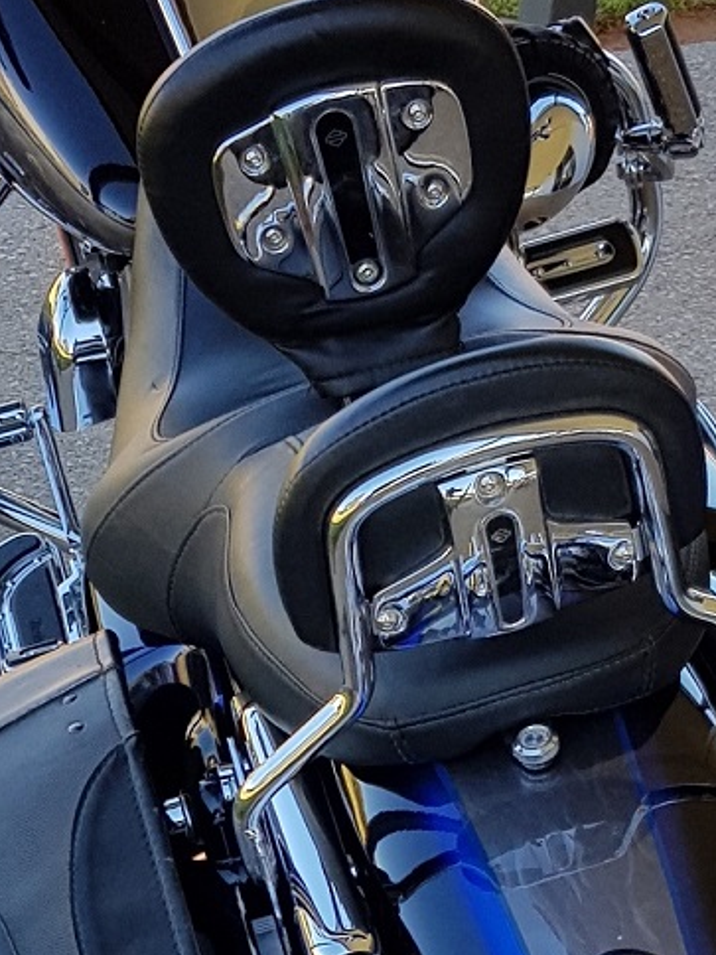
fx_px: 2868
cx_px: 258
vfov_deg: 18.3
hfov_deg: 14.2
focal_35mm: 104
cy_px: 987
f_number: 1.7
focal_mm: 4.2
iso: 40
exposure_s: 1/630
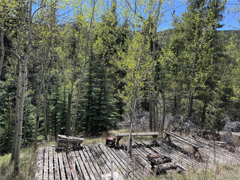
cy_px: 90
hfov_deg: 71.6
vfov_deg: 56.8
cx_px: 120
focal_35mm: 24
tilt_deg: -4.7
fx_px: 166
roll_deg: -2.8
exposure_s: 1/1923
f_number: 1.78
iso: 80
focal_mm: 6.76
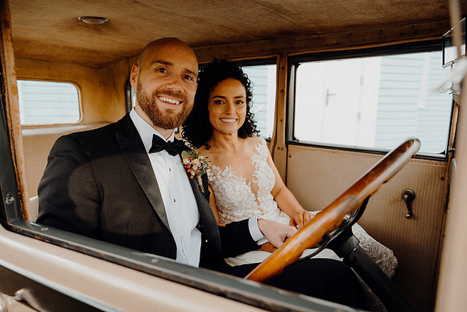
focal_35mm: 24
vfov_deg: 53.2
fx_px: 311
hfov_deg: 73.7
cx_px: 234
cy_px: 156
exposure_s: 1/320
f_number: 3.5
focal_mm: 24
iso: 250
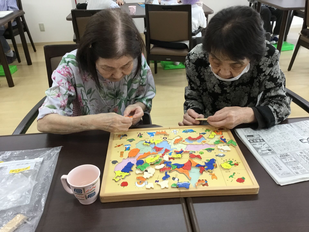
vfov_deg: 45.4
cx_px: 154
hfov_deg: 58.4
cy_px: 116
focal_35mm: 31
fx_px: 277
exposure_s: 1/30
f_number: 2.4
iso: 50
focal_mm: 3.3
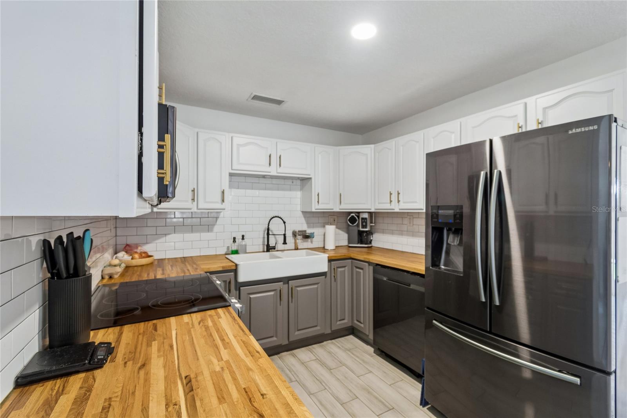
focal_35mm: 15
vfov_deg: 77.3
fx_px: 261
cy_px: 209
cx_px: 314
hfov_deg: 100.4
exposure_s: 1/2.5
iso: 100
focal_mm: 10
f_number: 7.1
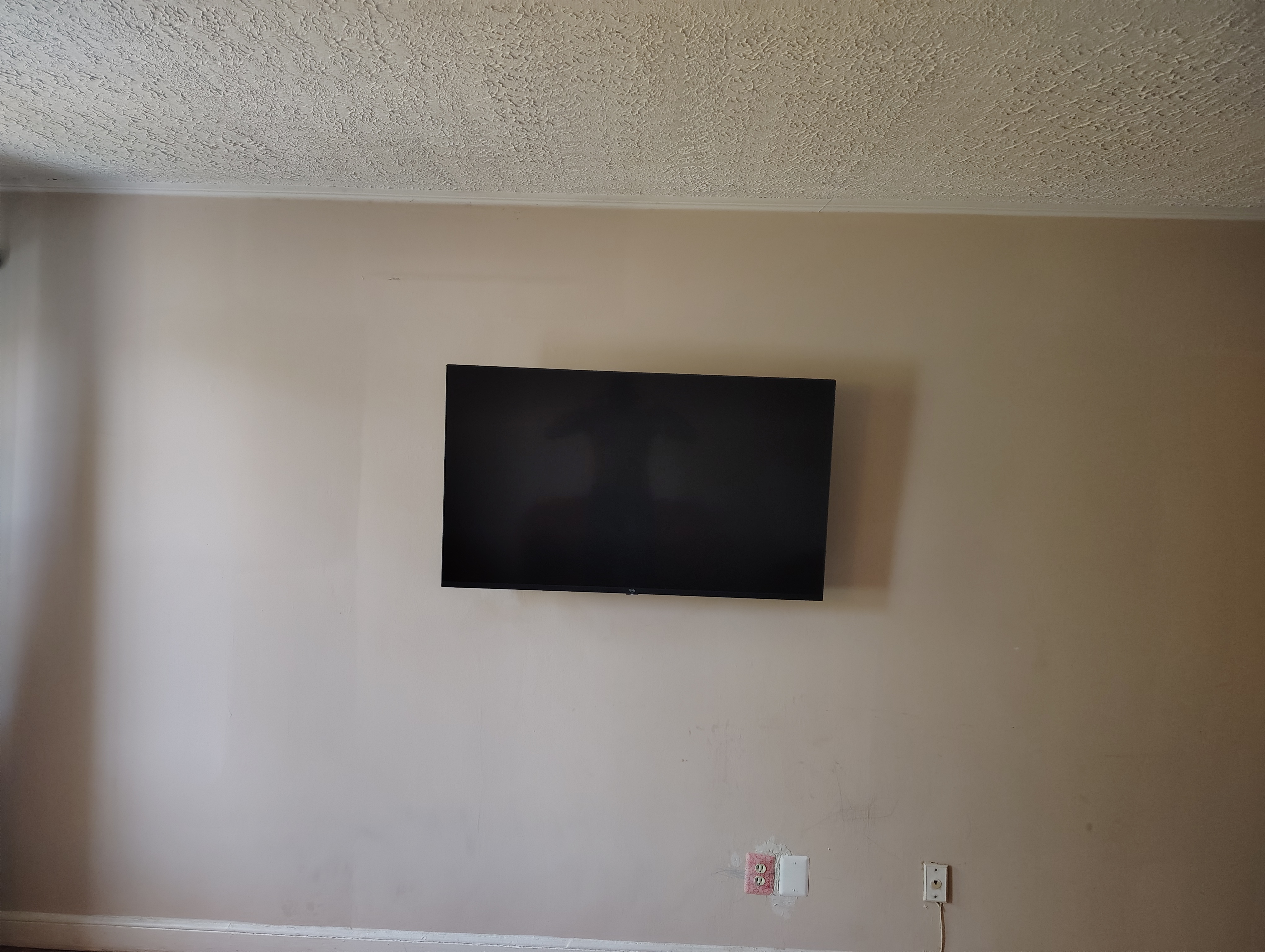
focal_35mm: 24
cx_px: 632
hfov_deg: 71.5
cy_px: 476
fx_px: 878
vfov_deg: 56.9
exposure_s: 1/60
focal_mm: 5.56
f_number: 1.8
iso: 1628
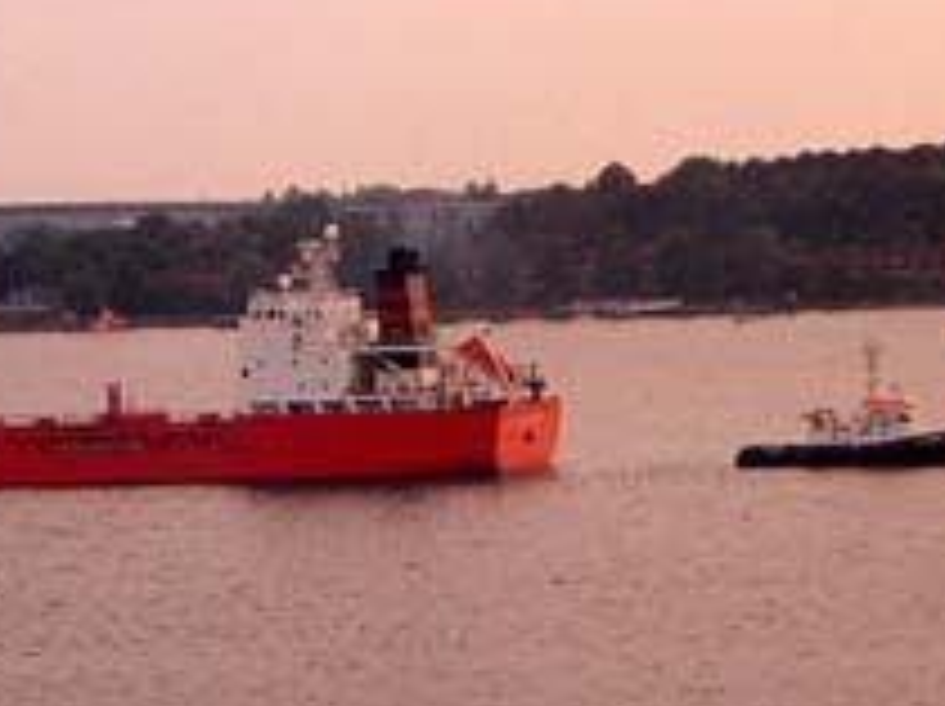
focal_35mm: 189
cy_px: 418
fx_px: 5154
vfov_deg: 7.8
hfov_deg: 10.4
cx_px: 81
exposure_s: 1/160
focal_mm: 14.6
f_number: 4.4
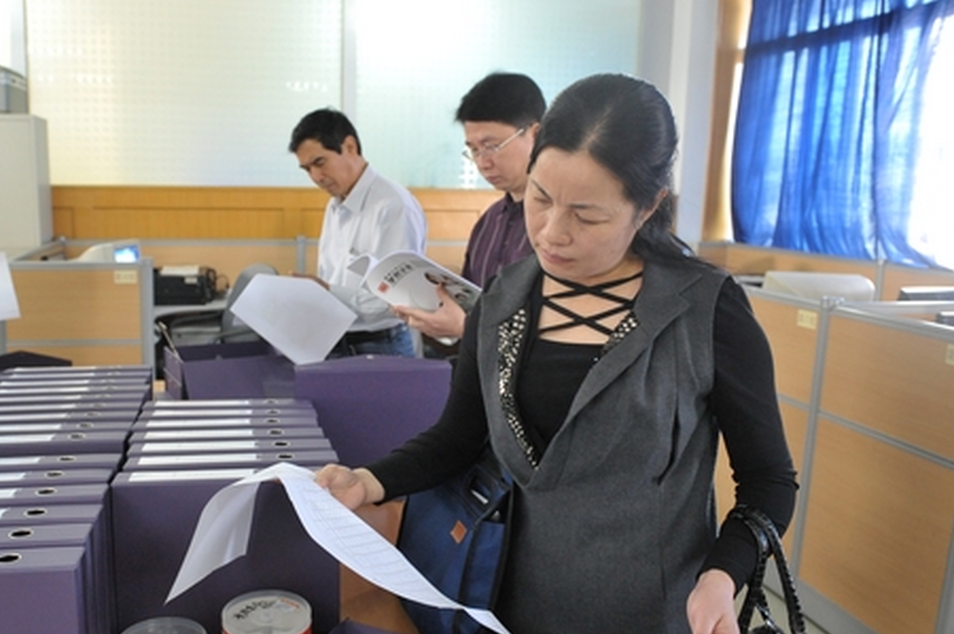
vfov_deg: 41.0
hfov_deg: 58.0
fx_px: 847
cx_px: 358
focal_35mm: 32
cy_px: 338
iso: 3200
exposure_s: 1/80
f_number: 4
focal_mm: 24
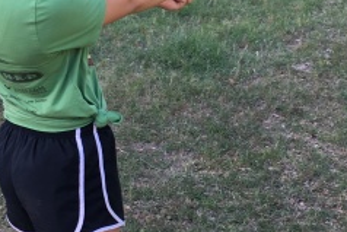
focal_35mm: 81
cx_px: 201
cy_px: 70
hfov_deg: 25.0
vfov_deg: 16.8
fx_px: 781
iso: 25
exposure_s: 1/120
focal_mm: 4.15
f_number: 2.2
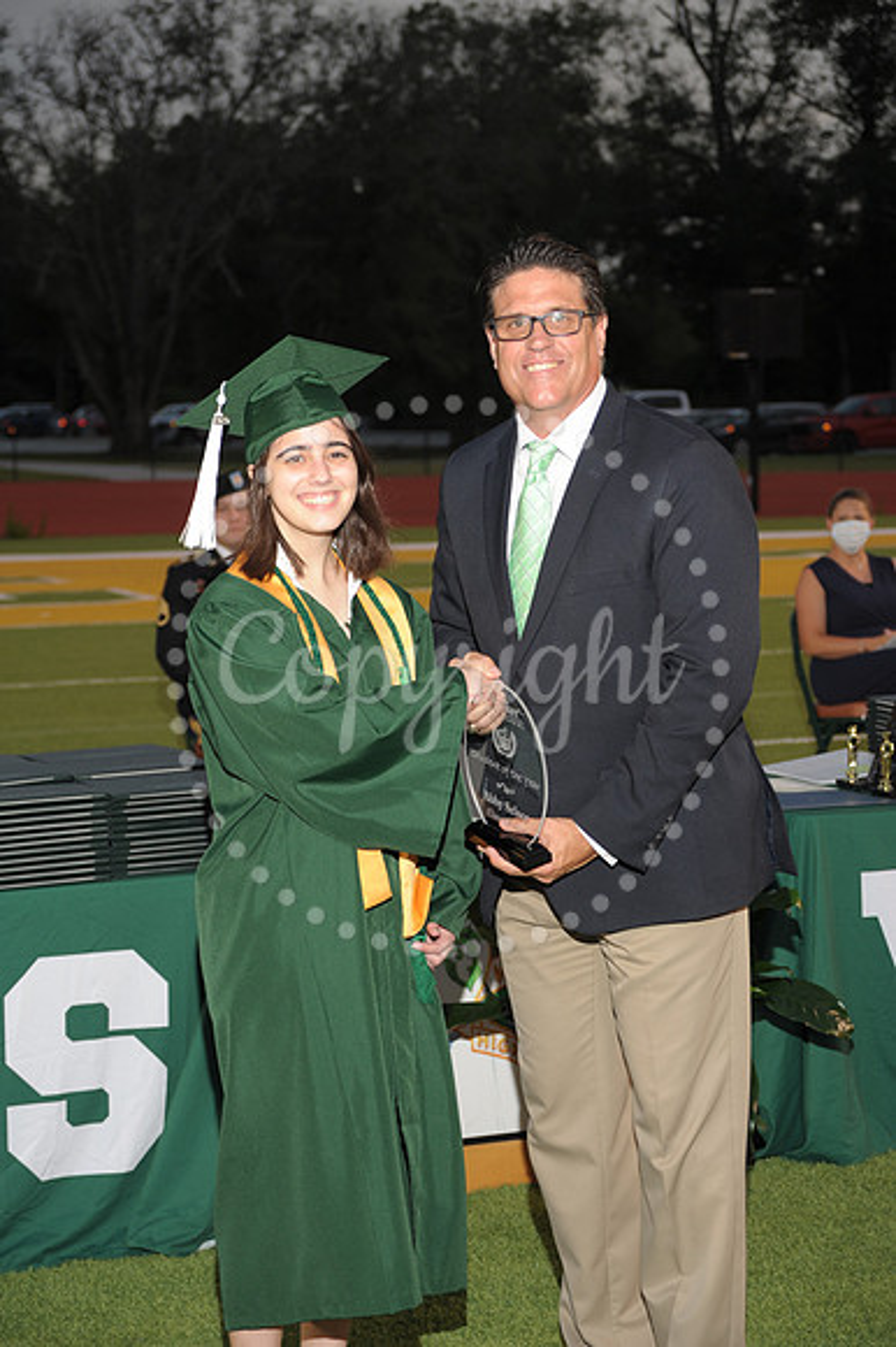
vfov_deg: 25.4
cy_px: 674
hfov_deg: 17.0
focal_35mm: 80
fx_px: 2990
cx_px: 448
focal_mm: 80
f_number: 6.3
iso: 250
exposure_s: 1/60
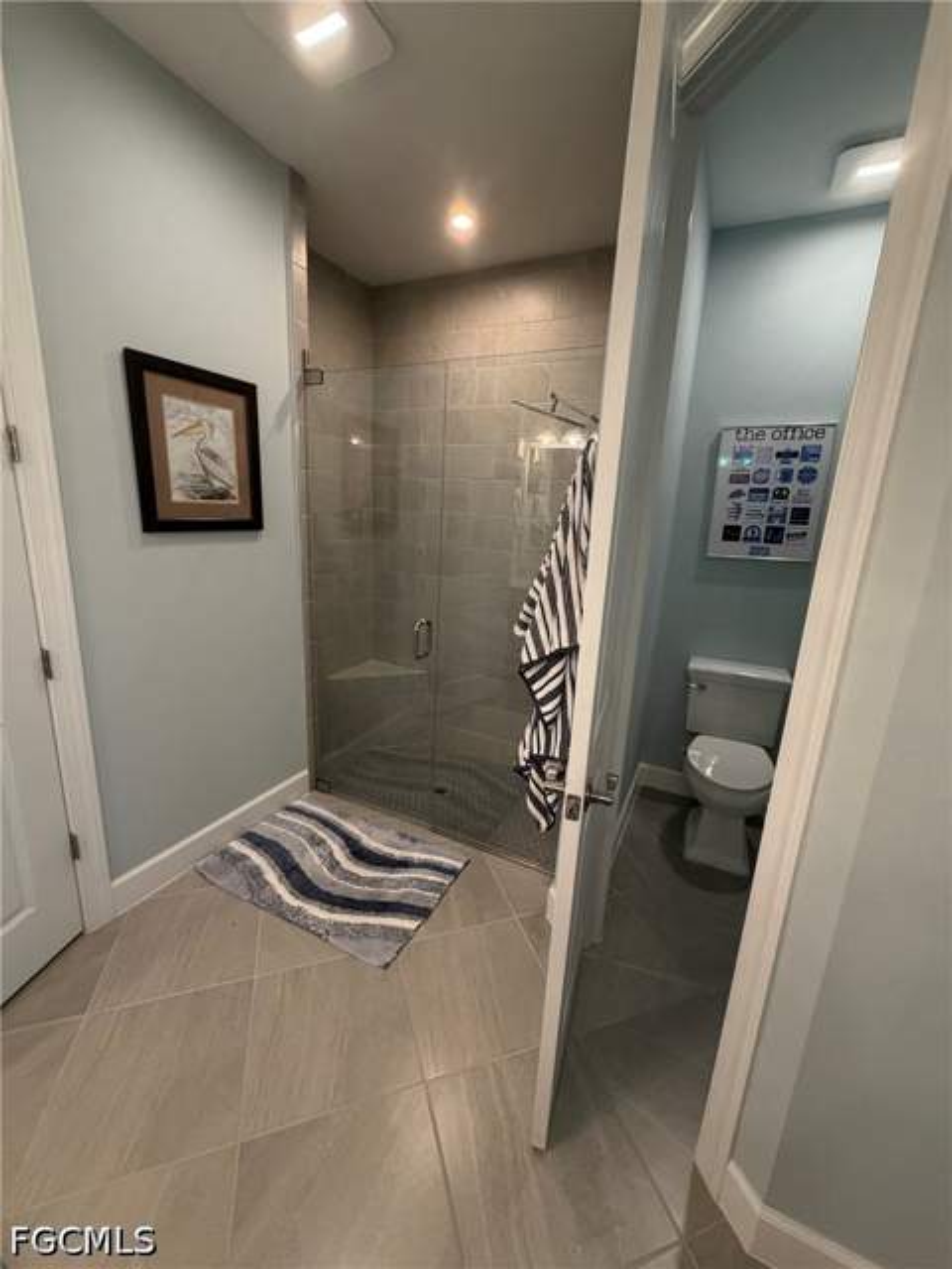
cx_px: 476
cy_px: 634
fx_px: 513
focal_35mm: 14
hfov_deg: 85.7
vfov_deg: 102.1
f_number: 2.2
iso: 320
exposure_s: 1/120
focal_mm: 2.22
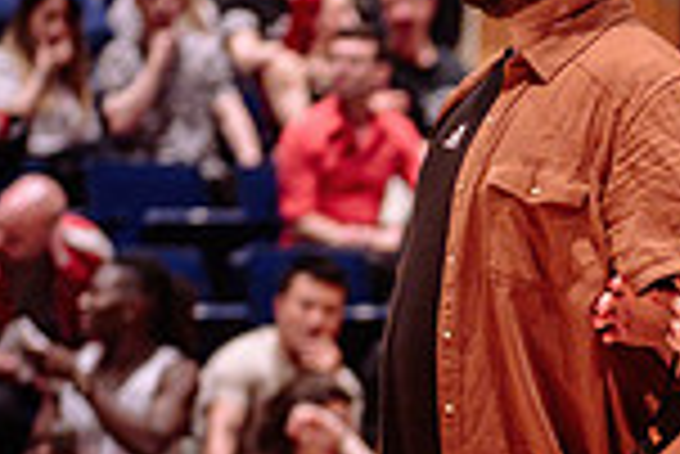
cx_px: 853
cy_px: 471
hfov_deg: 9.5
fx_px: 4046
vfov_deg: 6.4
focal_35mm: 214
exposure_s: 1/320
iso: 1600
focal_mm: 50
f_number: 1.2
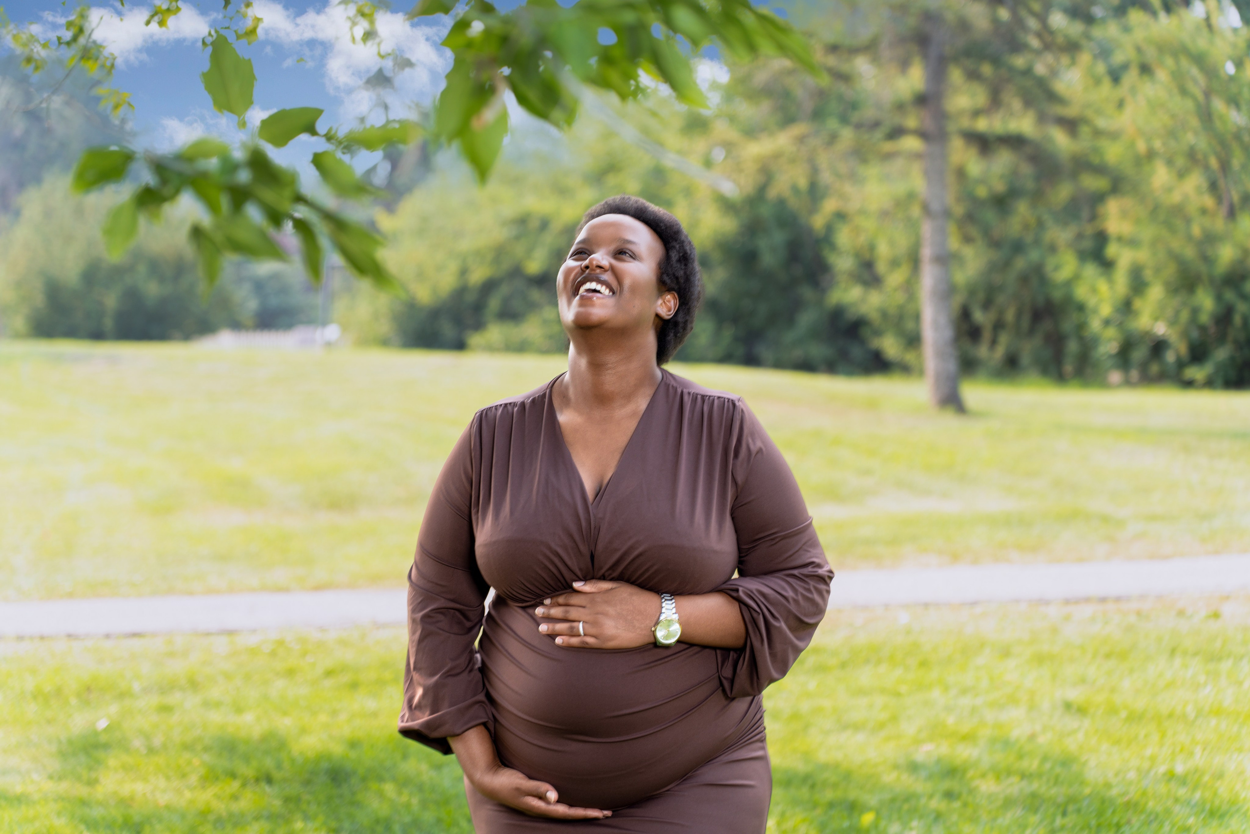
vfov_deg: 19.7
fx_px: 2396
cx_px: 625
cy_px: 417
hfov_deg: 29.2
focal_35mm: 69
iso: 100
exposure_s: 1/200
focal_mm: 69
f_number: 2.8
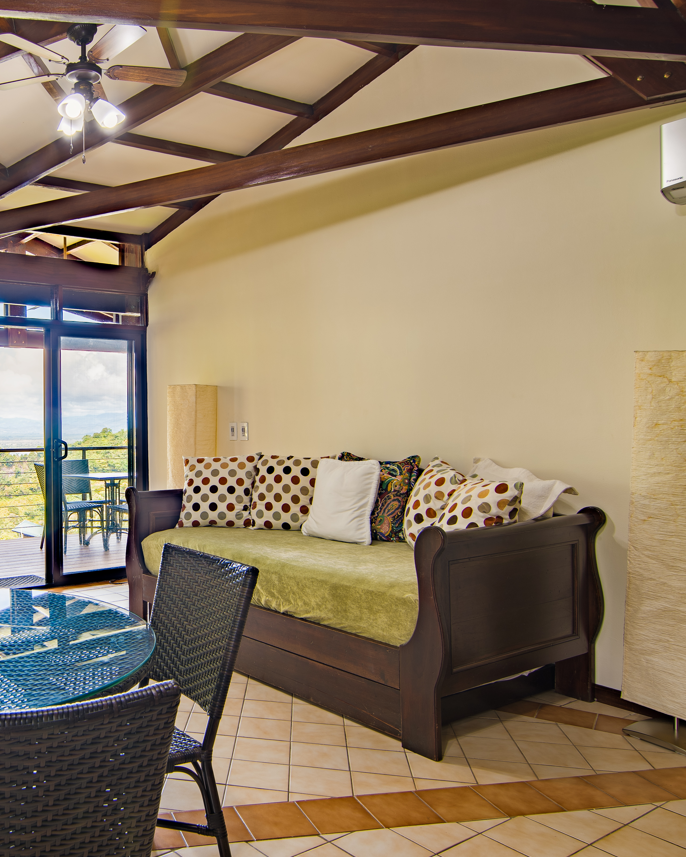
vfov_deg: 58.8
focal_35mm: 30
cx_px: 98
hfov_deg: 45.0
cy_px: 424
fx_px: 761
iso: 100
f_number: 8
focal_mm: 14
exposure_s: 2
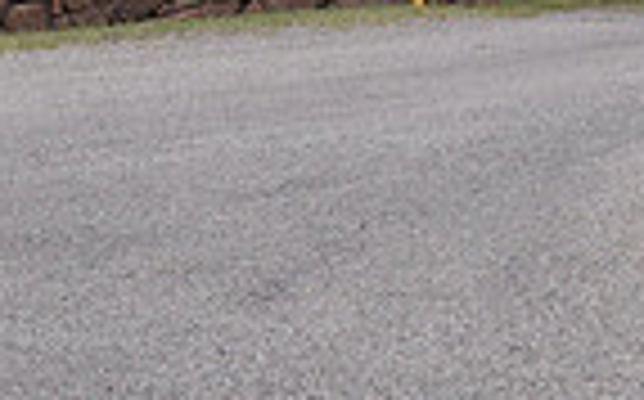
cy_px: -434
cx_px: 860
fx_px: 3471
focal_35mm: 198
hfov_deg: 10.4
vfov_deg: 6.4
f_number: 10
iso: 200
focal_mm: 32
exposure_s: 1/100
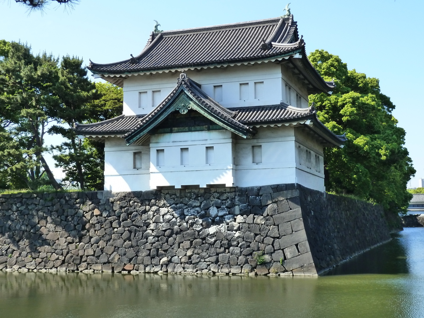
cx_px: 212
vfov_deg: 28.0
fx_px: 637
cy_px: 159
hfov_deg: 36.8
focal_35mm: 52
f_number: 3.8
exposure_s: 1/250
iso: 200
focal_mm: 8.5
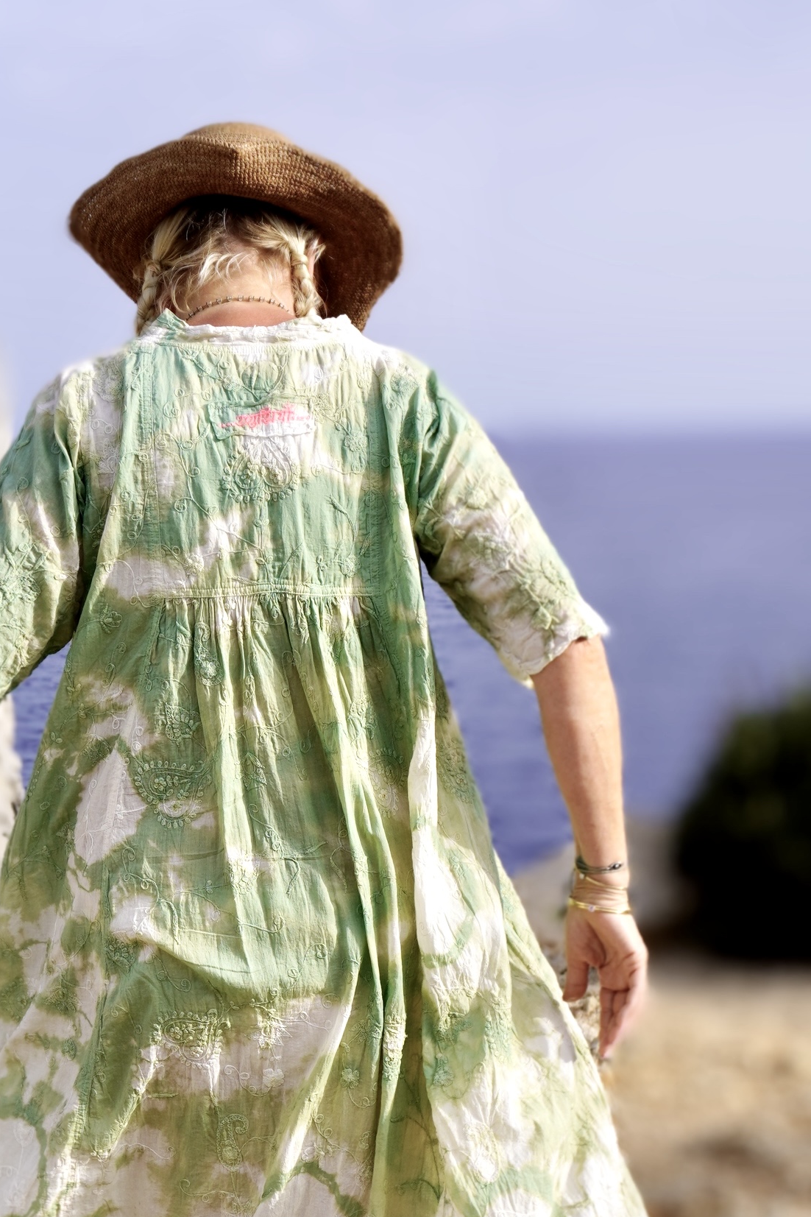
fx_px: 1648
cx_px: 248
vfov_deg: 39.2
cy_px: 938
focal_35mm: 49
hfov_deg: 27.4
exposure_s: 1/500
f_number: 5
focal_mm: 21
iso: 100
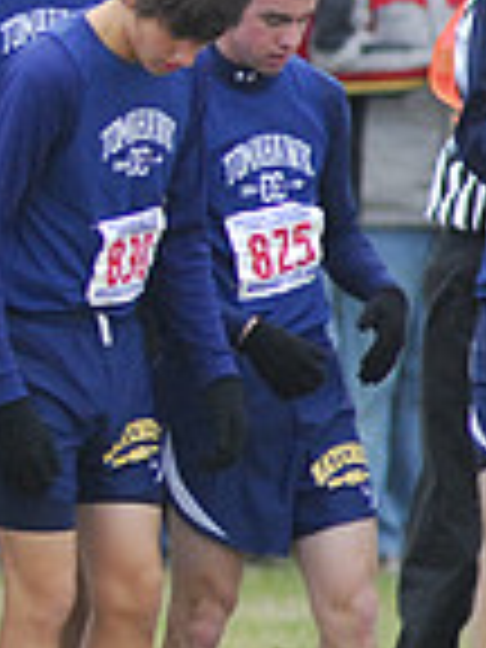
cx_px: -756
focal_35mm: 1746
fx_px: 32685
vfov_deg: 1.1
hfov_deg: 0.9
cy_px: 99
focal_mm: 300
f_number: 4
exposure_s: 1/640
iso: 800
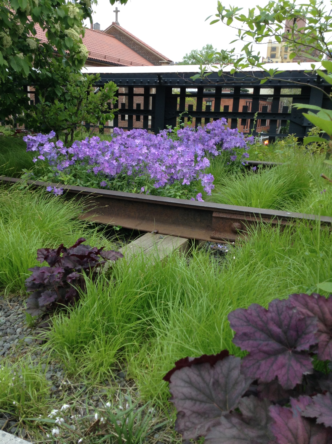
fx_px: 423
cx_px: 166
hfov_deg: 42.8
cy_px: 222
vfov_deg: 55.4
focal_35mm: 33
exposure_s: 1/120
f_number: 2.4
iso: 32
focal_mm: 3.3
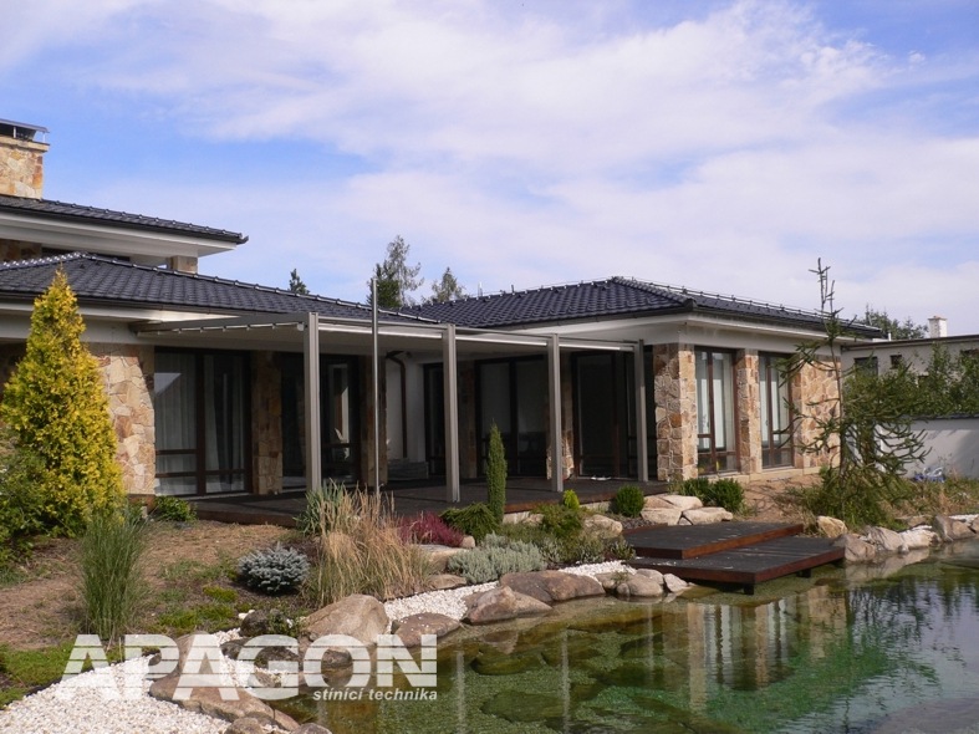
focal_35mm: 35
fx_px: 990
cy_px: 367
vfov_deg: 40.7
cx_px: 490
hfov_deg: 52.6
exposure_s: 1/400
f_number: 5.6
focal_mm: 5.8
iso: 80
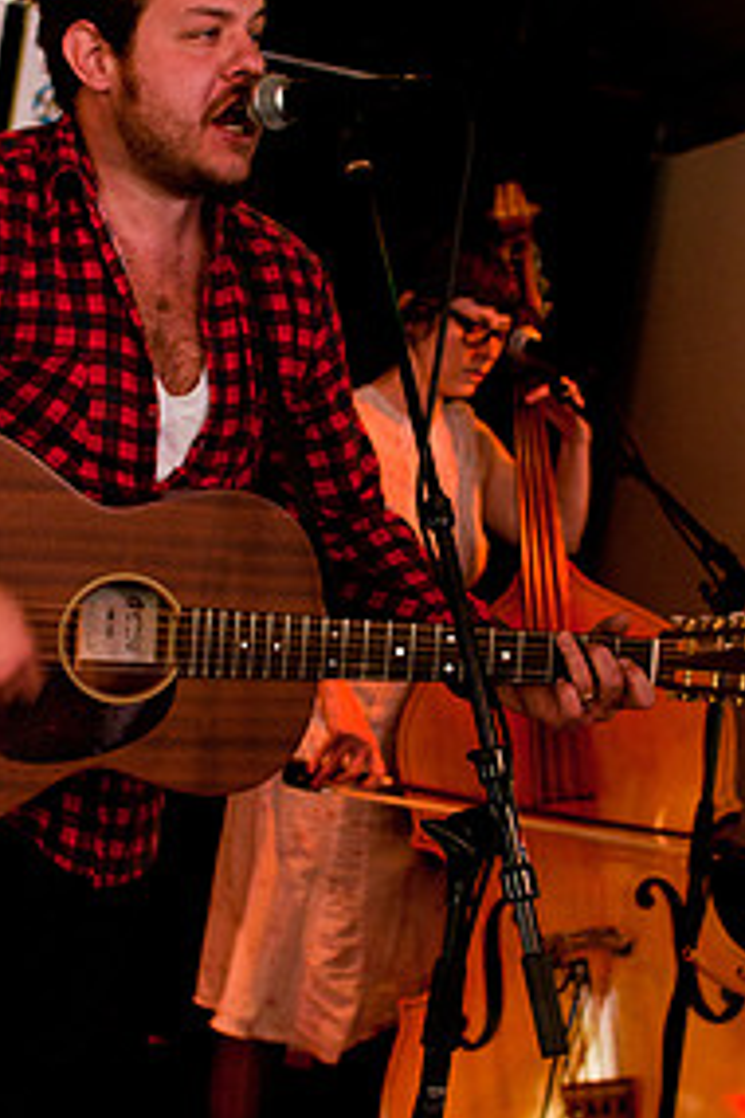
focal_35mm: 71
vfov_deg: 28.5
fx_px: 2204
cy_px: 534
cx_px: 422
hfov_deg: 19.2
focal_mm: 30
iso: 640
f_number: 3.5
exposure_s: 1/60
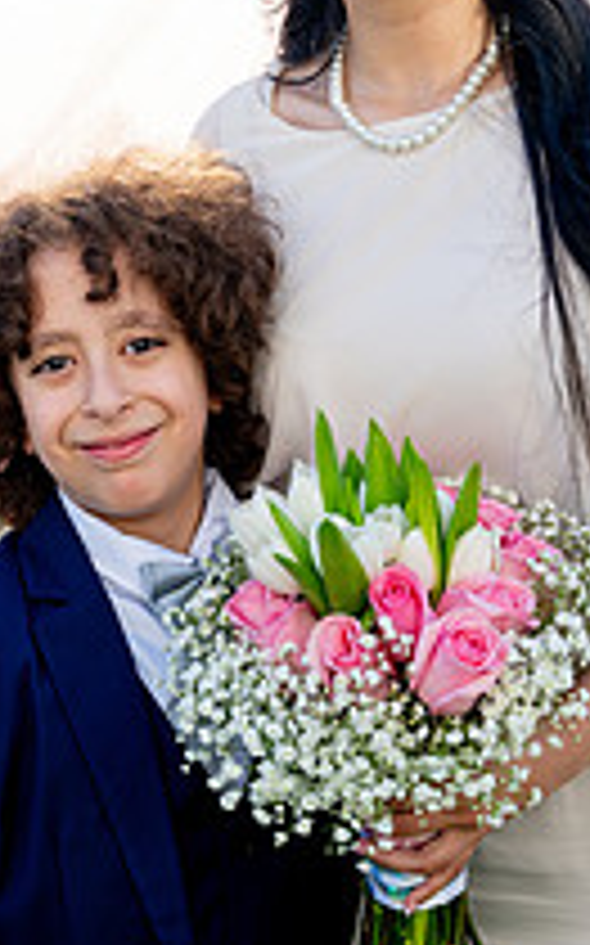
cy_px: 477
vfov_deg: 29.4
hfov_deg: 18.6
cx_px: 333
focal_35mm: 70
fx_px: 1803
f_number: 3.5
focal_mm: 32
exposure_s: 1/500
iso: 200
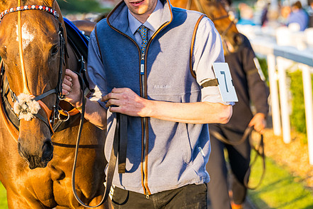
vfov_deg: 8.4
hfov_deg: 12.6
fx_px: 1418
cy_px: 83
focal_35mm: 163
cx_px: 113
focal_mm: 98
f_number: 4
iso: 400
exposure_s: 1/500
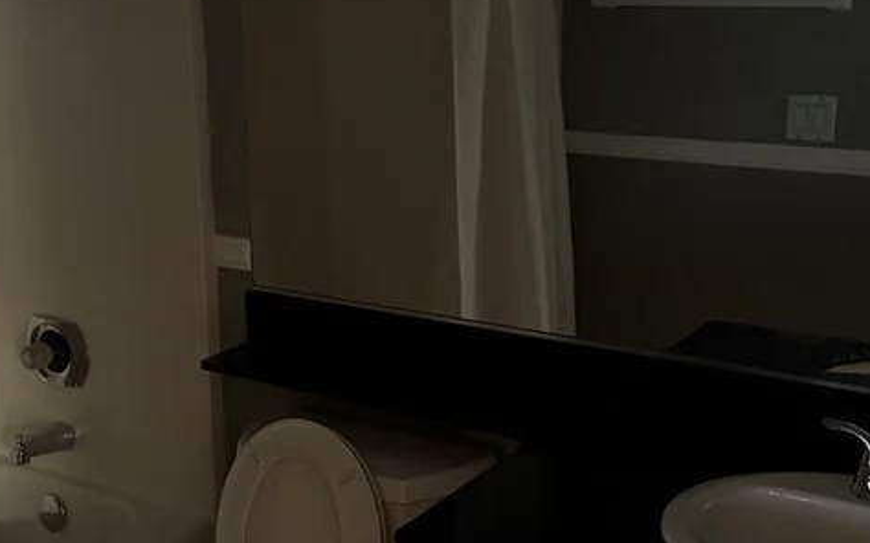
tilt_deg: -14.5
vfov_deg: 23.5
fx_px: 1304
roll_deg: +2.0
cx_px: 356
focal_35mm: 55
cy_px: 266
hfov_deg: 36.8
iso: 1000
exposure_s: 1/30
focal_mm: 6.76
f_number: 1.78
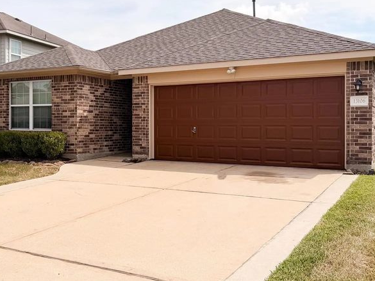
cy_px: 120
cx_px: 115
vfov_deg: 34.3
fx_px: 455
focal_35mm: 42
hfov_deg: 43.9
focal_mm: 6.76
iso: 80
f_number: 1.8
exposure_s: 1/10000
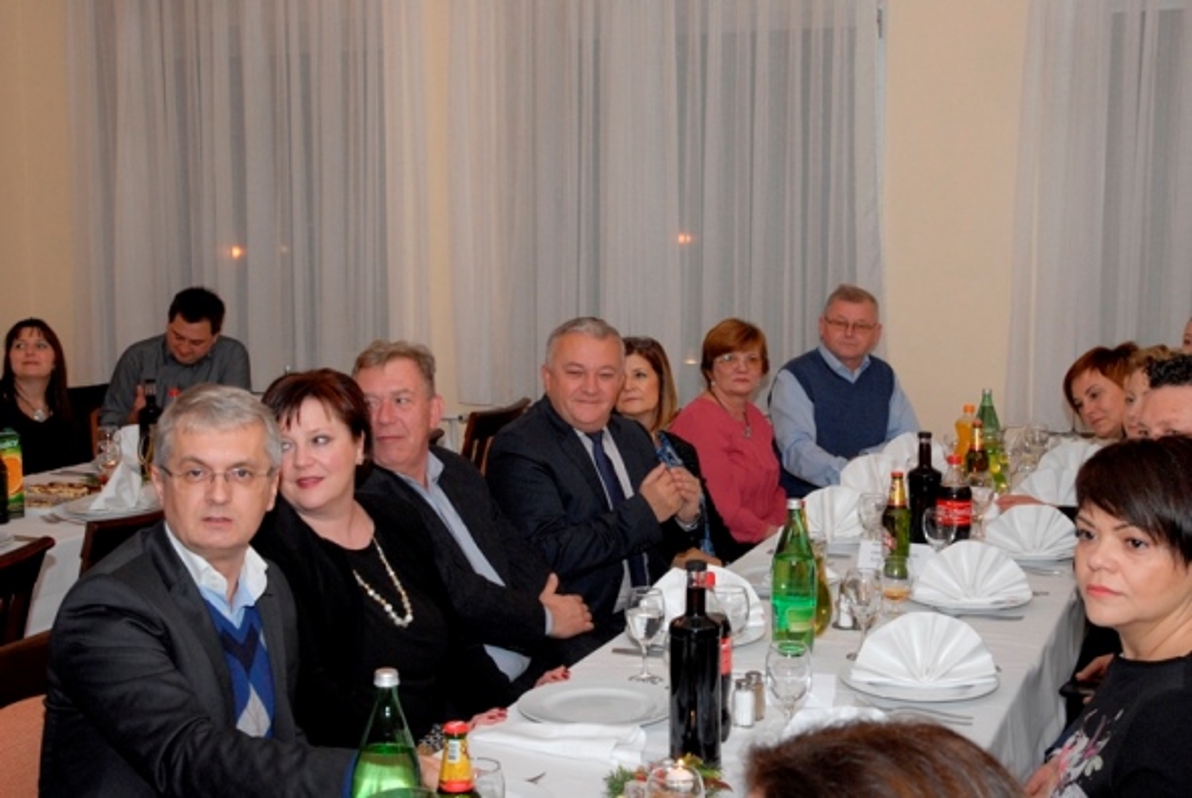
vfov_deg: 26.6
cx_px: 596
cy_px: 399
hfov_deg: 38.8
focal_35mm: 51
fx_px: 1691
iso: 1000
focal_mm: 34
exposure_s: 1/60
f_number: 7.1
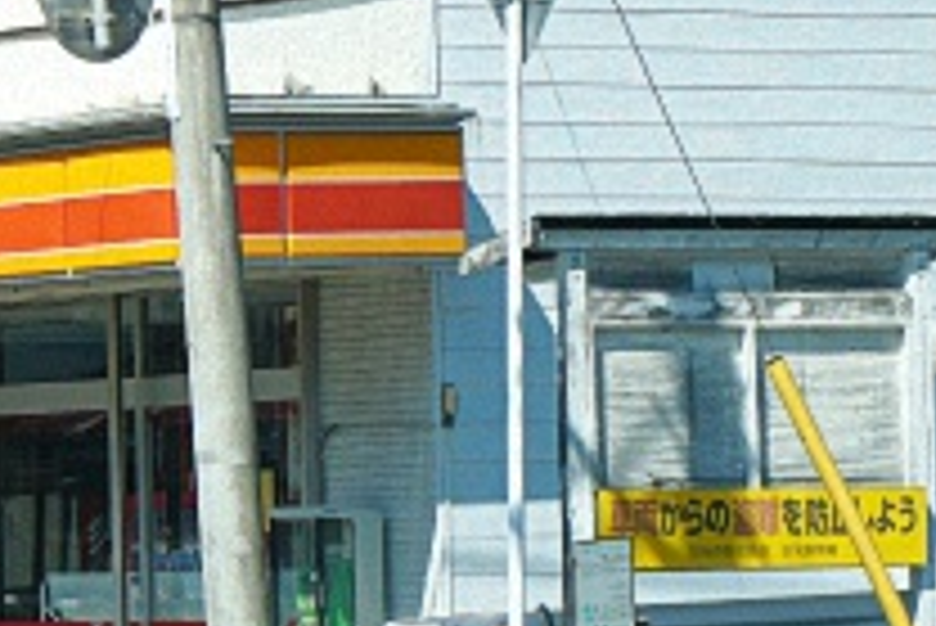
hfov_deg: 7.4
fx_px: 7207
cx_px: -45
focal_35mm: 277
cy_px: 86
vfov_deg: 5.0
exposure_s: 1/500
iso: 100
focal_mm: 32
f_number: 5
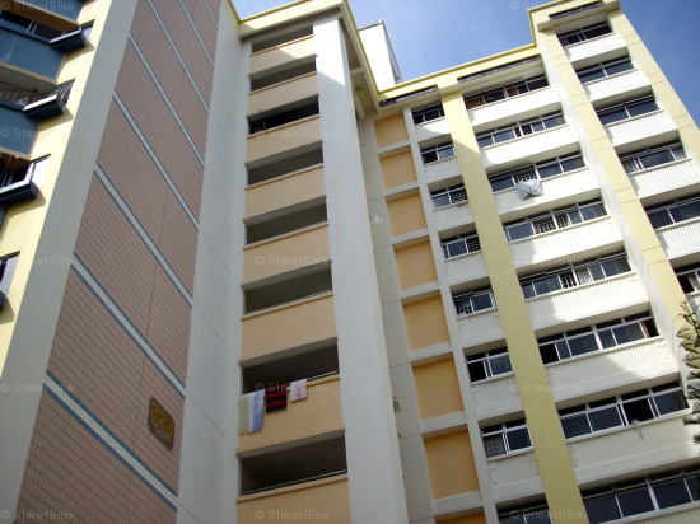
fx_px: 748
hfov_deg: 50.2
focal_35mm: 37
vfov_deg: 38.6
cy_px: 262
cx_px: 350
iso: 80
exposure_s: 1/250
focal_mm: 6.2
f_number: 5.6
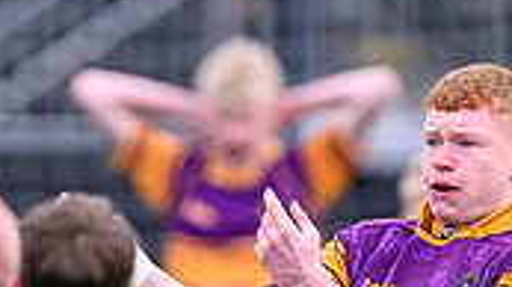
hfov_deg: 1.3
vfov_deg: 0.7
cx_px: 285
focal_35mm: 1647
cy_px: 599
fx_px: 22343
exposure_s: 1/1600
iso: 500
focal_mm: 400
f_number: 3.2
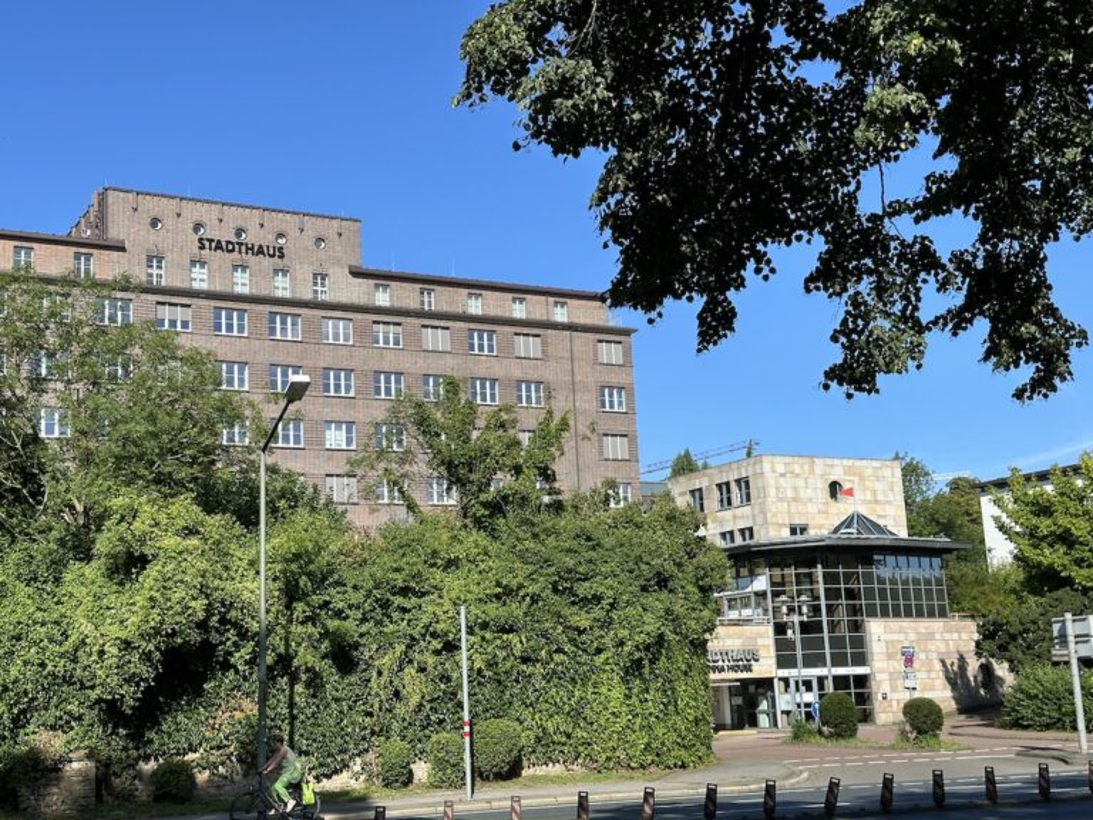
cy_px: 410
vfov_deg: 30.3
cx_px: 546
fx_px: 1516
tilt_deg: +9.5
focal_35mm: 48
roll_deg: +2.8
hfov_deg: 39.7
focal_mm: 6.86
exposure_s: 1/3058
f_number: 1.78
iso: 64
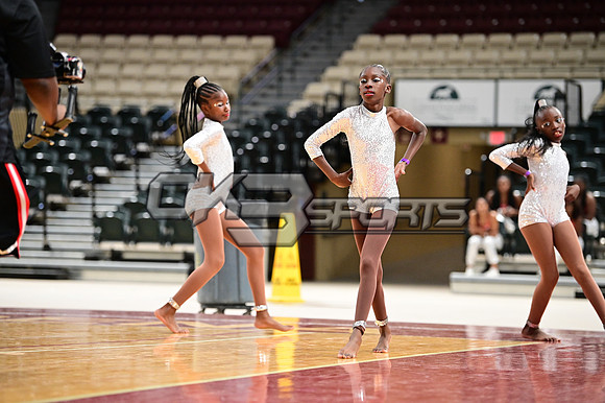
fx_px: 2267
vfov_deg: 10.1
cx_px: 302
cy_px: 202
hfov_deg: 15.2
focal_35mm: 135
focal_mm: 135
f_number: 3.2
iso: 6400
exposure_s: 1/1000
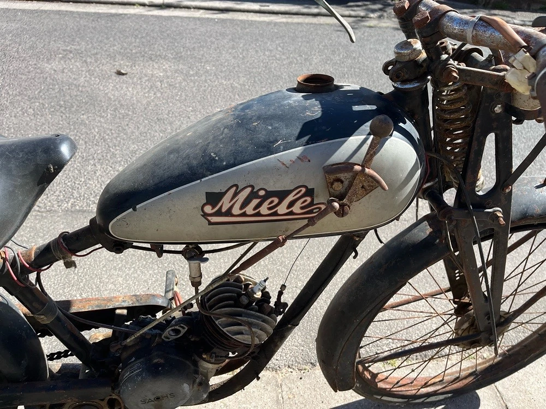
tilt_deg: -36.2
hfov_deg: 67.3
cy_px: 204
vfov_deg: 53.1
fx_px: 410
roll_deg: -11.8
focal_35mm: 26
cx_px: 273
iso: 50
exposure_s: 1/1372
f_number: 1.6
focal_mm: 5.1
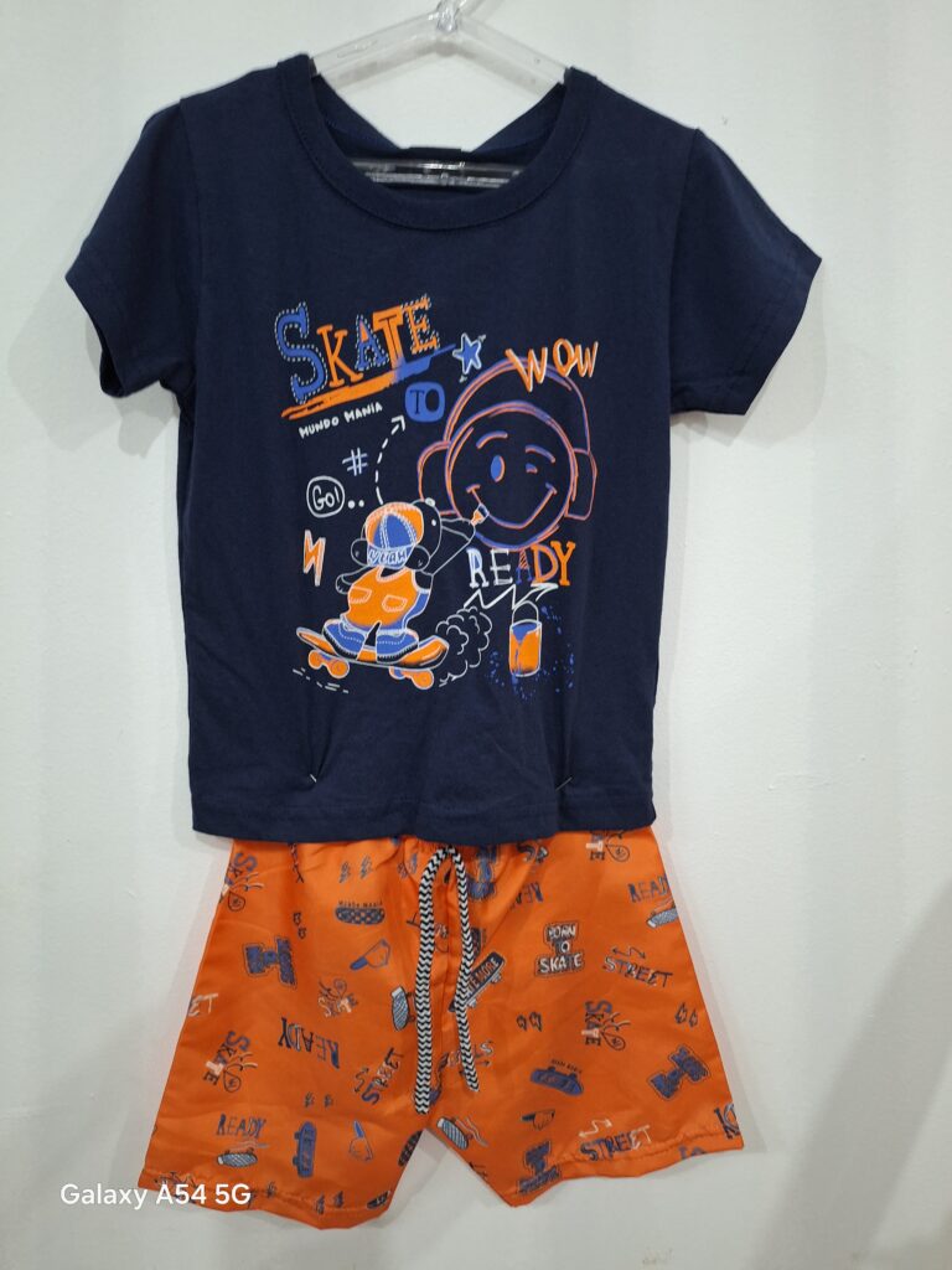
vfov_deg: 73.9
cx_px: 476
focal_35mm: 23
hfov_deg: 58.9
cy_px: 635
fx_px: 843
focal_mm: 5.54
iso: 320
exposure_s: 1/25
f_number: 1.8
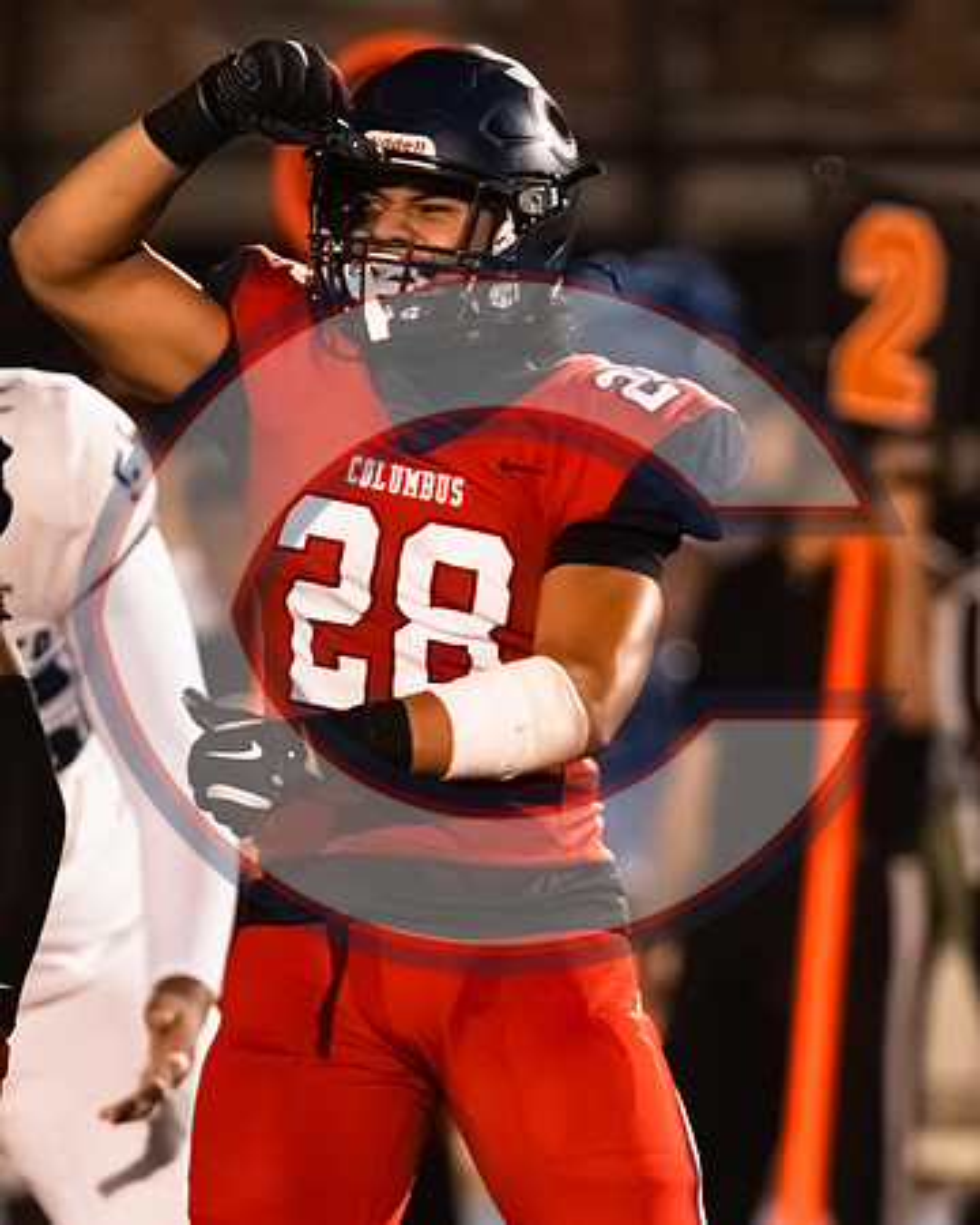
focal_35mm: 1103
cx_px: 843
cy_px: 770
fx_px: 39998
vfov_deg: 1.8
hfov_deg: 1.4
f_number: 4.5
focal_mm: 400
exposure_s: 1/1600
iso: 22800
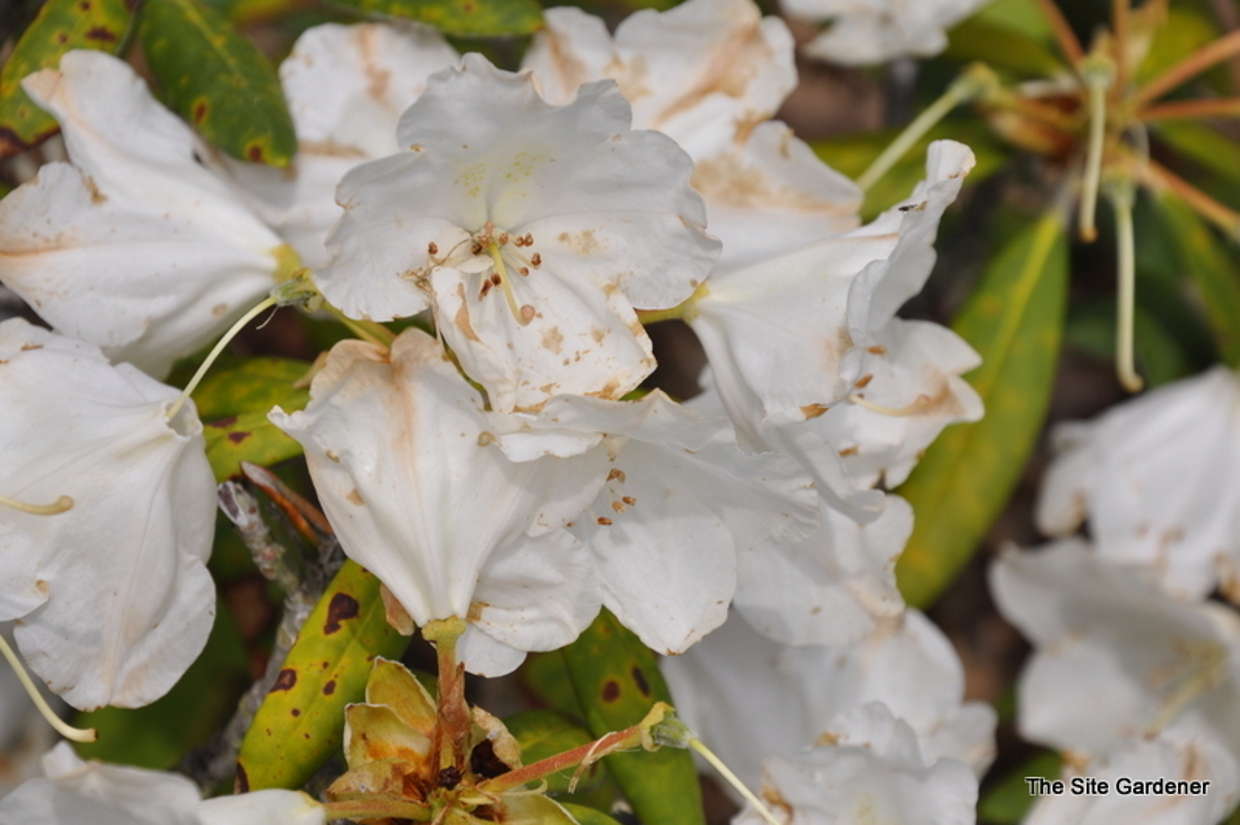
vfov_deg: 8.7
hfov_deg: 13.1
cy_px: 412
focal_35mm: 158
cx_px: 620
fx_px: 5420
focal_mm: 105
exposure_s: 1/500
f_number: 11
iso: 200
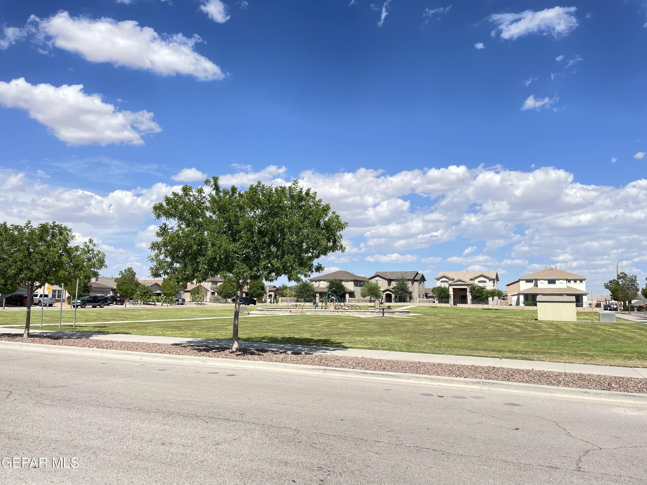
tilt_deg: +8.9
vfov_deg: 53.1
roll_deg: +0.1
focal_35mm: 26
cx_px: 324
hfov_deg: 67.3
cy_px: 242
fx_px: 486
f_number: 1.6
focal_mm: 4.2
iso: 32
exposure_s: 1/1984
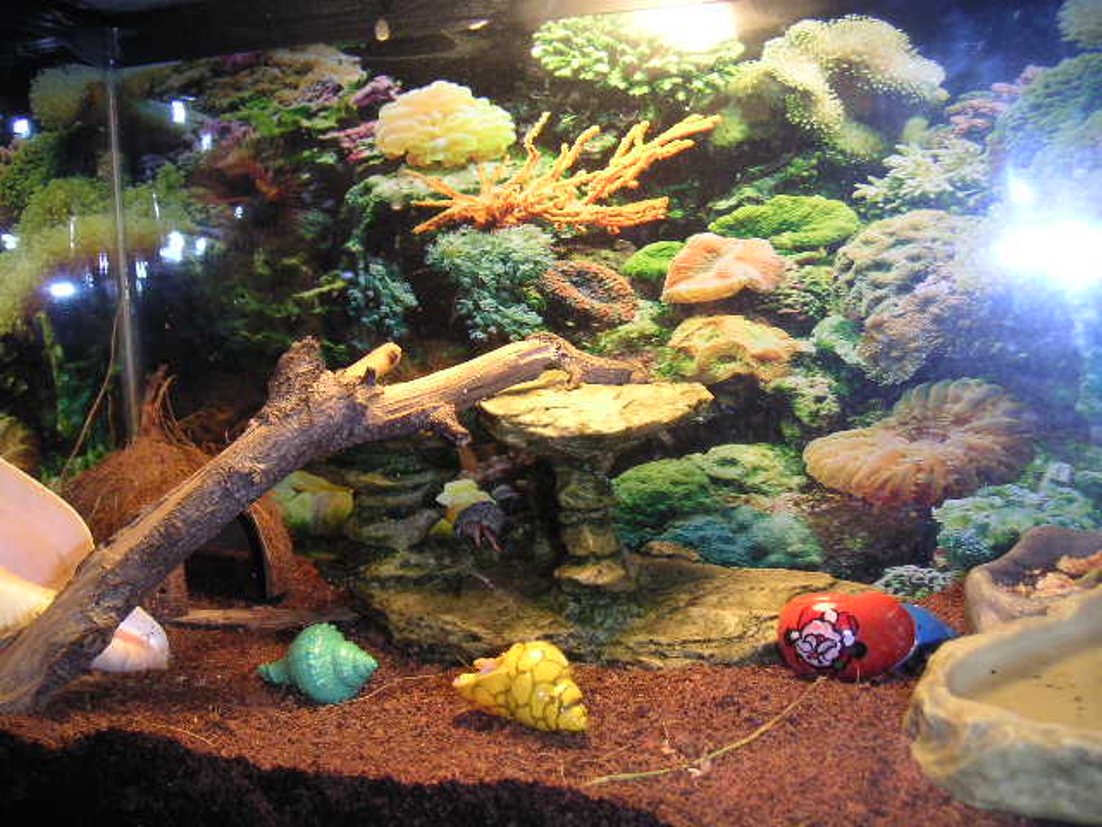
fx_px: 1210
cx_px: 551
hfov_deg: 49.0
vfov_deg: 37.7
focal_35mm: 38
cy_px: 414
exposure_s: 1/45
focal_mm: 6
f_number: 2.8
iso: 160
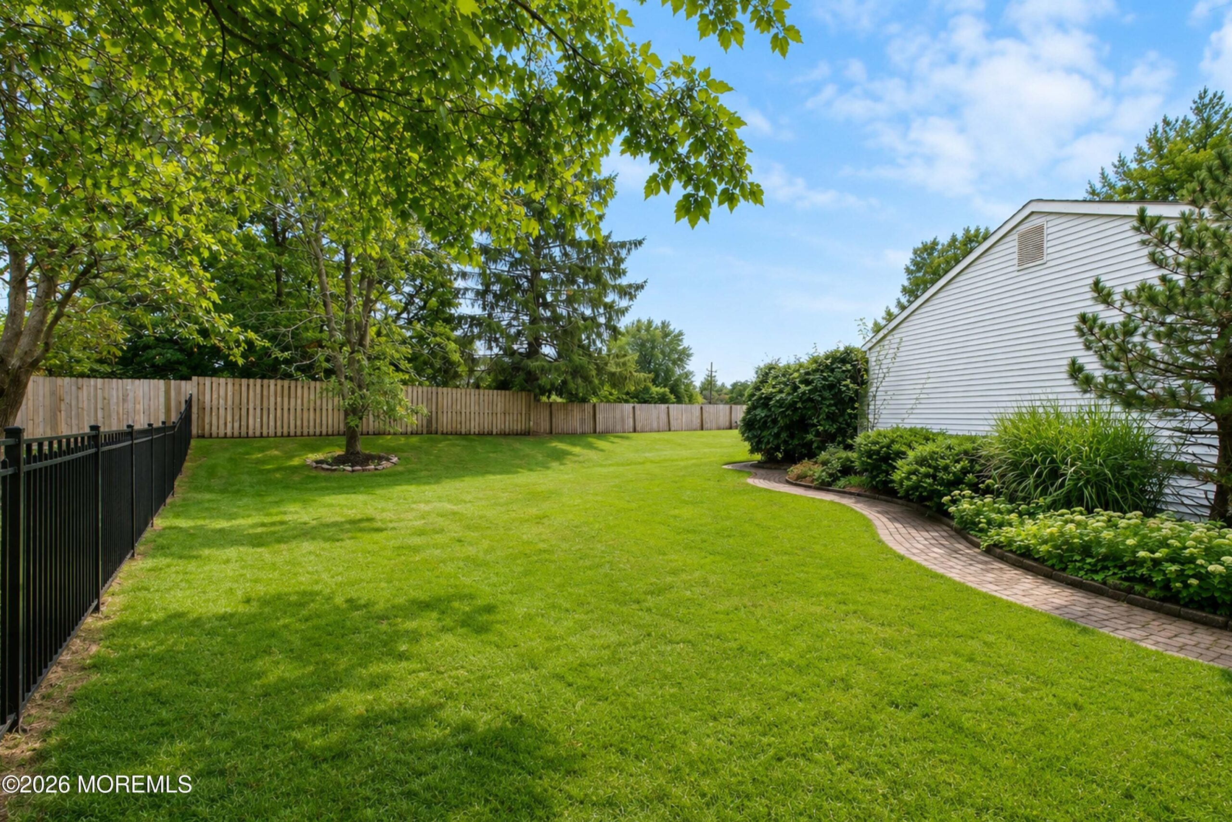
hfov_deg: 100.4
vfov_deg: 77.3
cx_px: 616
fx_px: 513
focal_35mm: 15
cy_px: 411
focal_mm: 10
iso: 800
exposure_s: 1/80
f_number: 9
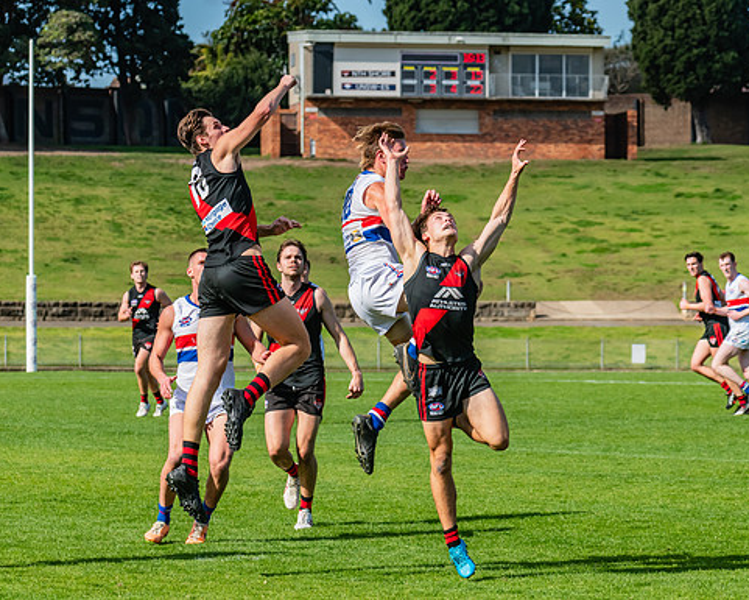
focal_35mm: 206
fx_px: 4567
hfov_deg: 9.4
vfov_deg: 7.5
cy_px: 301
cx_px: 342
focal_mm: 170
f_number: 11
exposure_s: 1/1600
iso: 800
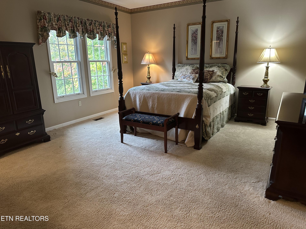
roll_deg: +0.8
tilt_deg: -13.7
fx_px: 212
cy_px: 114
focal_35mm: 24
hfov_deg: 71.6
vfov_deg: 56.8
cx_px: 153
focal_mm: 6.86
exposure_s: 1/60
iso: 320
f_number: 1.78
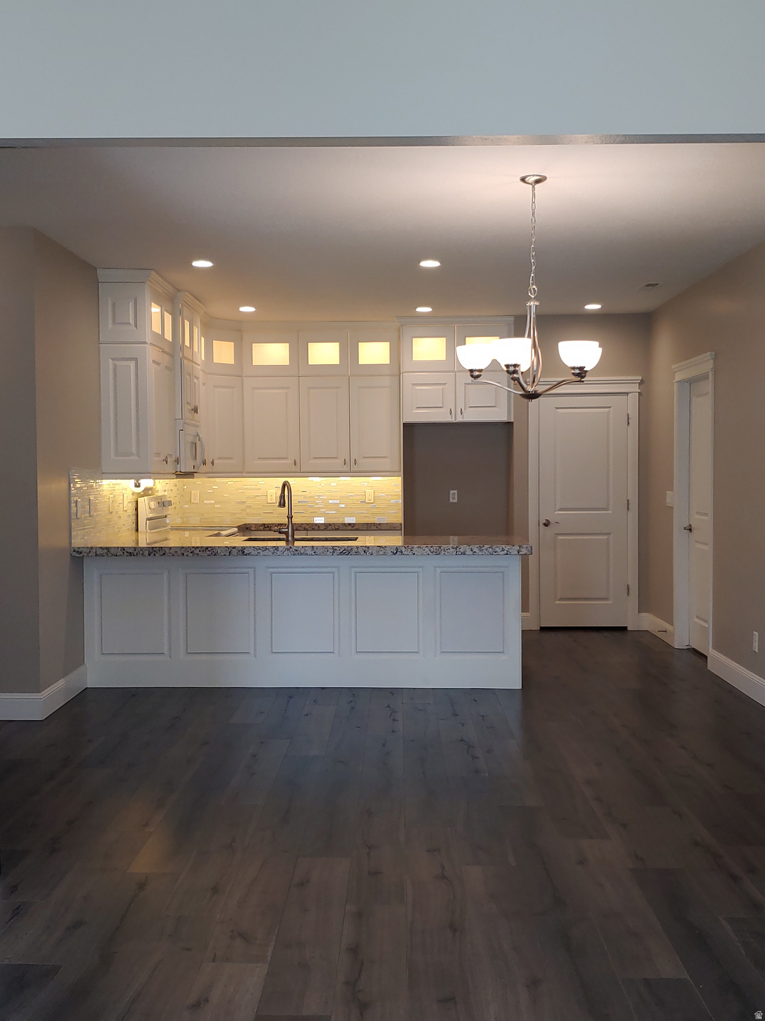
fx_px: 1090
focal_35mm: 37
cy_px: 510
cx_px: 382
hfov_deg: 38.7
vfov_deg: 50.1
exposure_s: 1/120
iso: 50
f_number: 1.5
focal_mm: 4.23
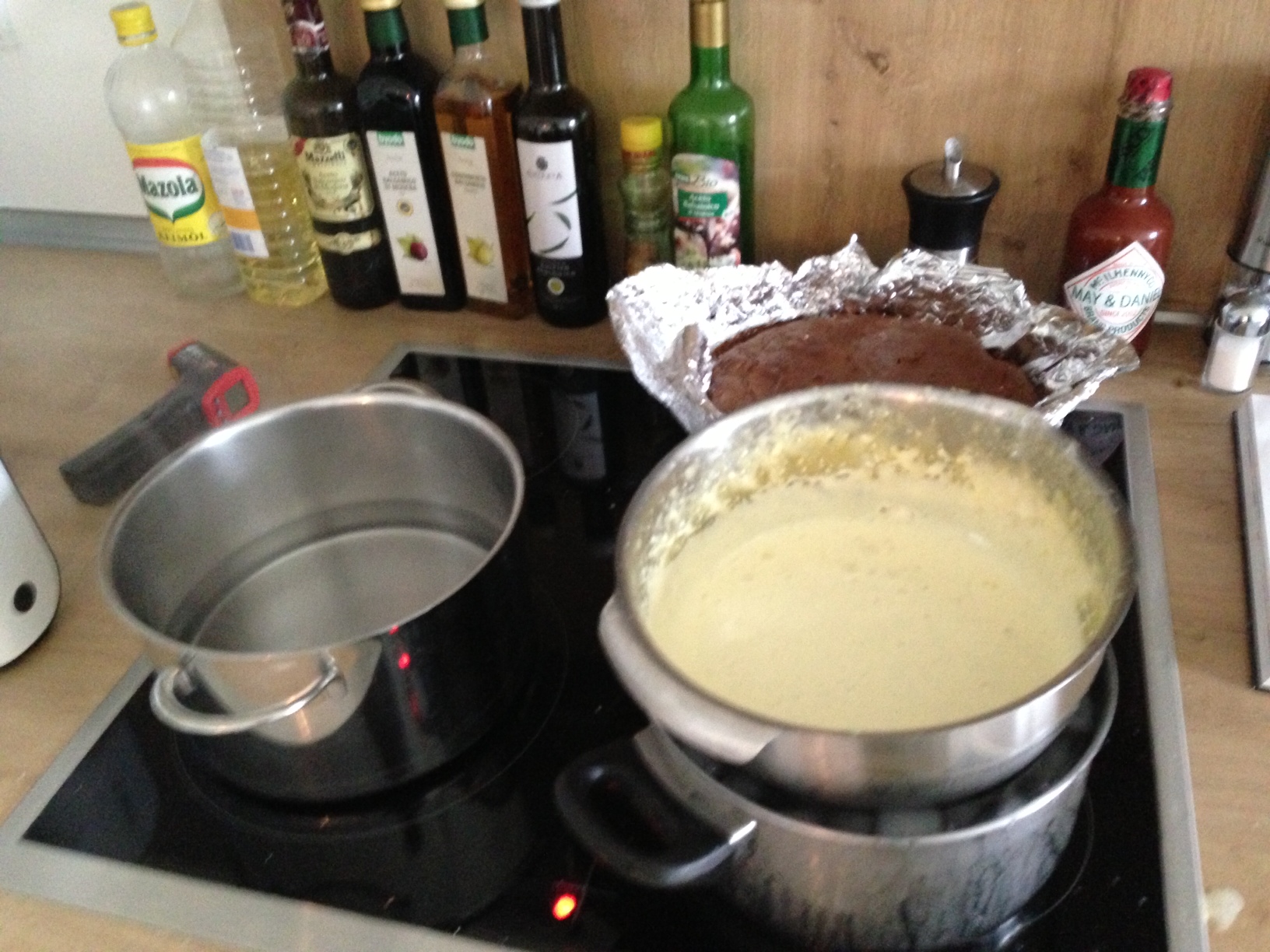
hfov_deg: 55.4
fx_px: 1211
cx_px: 635
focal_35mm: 33
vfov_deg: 42.9
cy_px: 476
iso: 640
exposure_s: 1/15
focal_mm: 4.13
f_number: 2.4
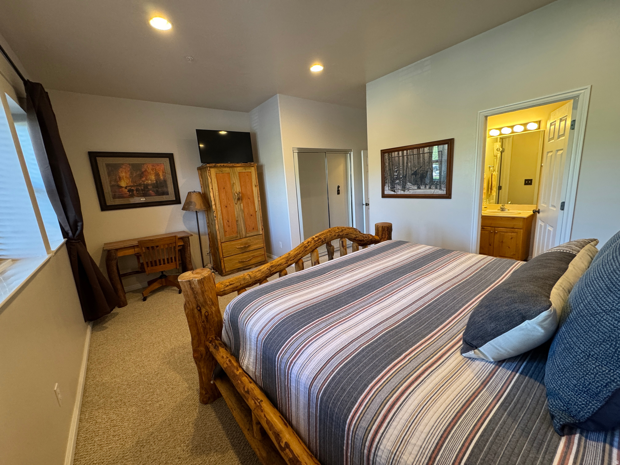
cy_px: 232
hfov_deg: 102.1
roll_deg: +4.5
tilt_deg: -11.8
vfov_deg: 85.7
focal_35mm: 14
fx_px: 251
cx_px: 310
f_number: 2.2
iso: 250
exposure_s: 1/60
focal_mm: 2.22
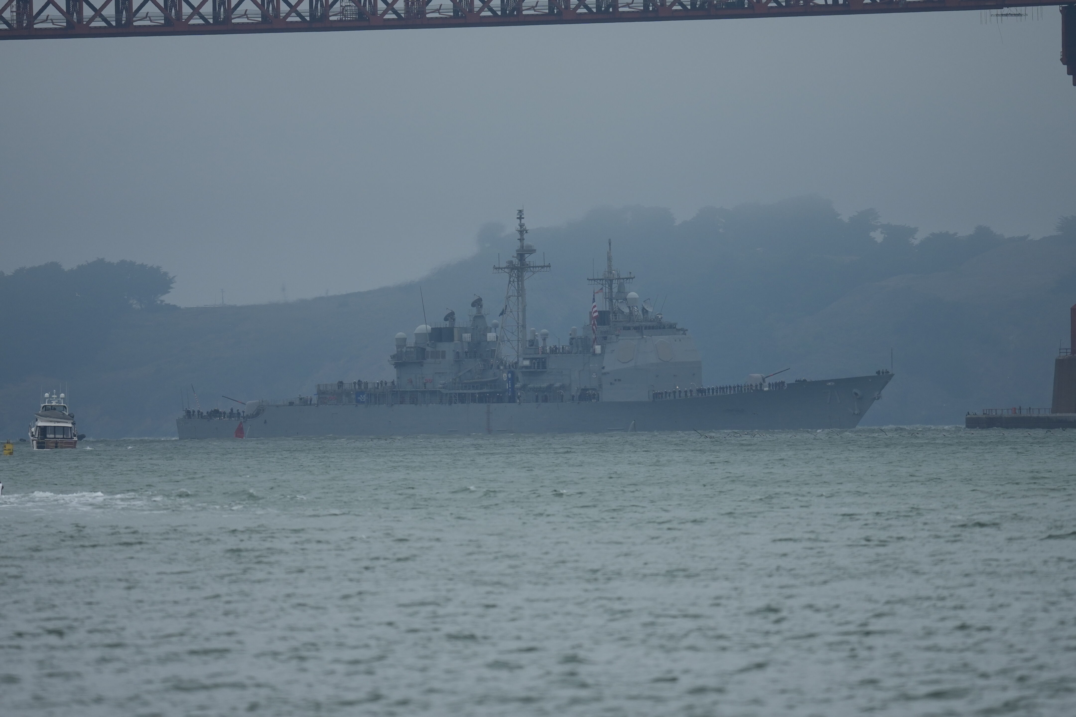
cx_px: 538
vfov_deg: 2.3
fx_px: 17932
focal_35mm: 600
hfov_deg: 3.4
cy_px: 358
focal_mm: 400
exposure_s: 1/1250
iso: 250
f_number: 4.5
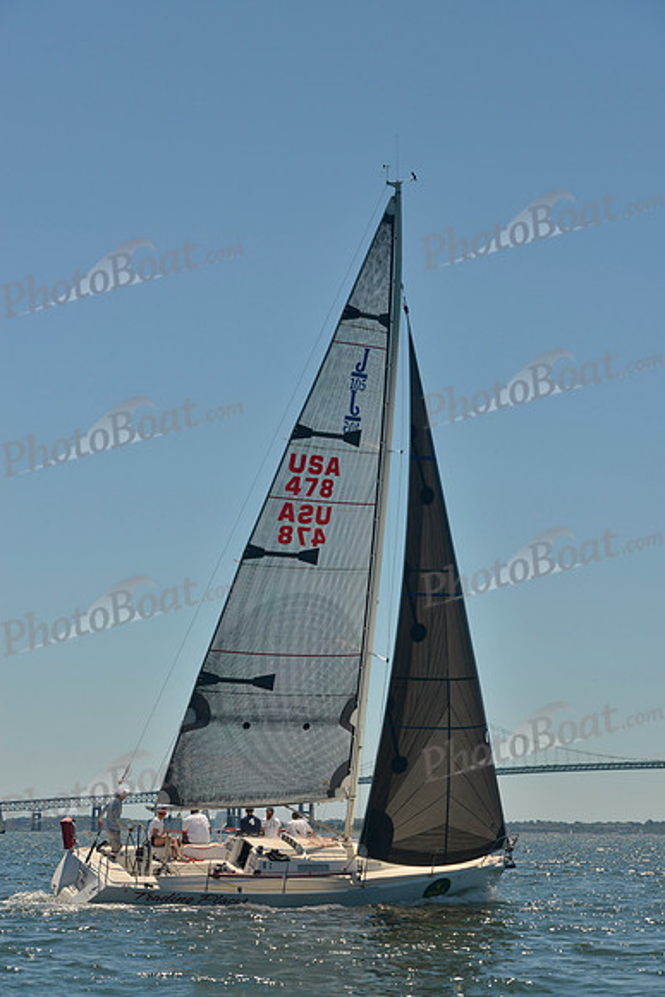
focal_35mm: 70
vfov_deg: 28.8
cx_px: 332
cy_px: 498
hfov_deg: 19.5
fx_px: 1938
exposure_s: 1/800
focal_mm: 70
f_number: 9
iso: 280
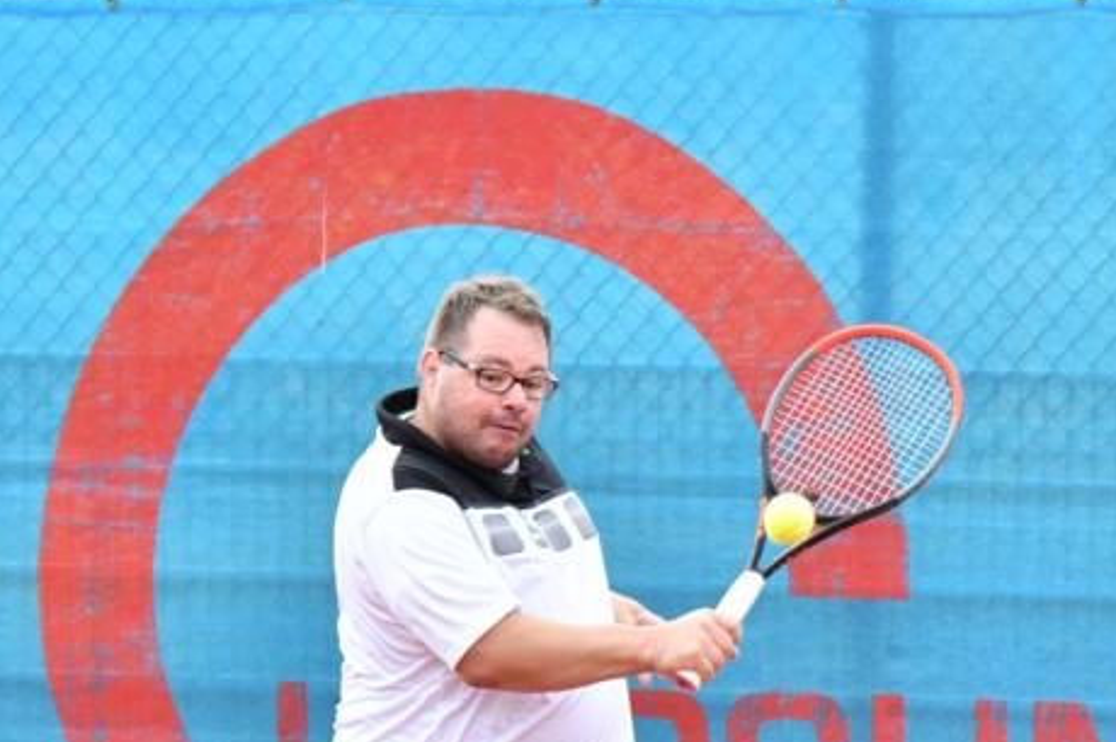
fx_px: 17471
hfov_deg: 3.7
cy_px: 643
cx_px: 308
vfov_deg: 2.4
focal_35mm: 564
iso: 800
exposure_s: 1/1250
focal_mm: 150
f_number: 5
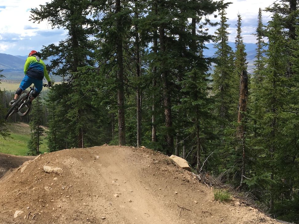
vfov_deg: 30.3
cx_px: 93
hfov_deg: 39.1
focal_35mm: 48
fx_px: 415
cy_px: 108
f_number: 2.2
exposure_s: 1/855
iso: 25
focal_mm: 4.15
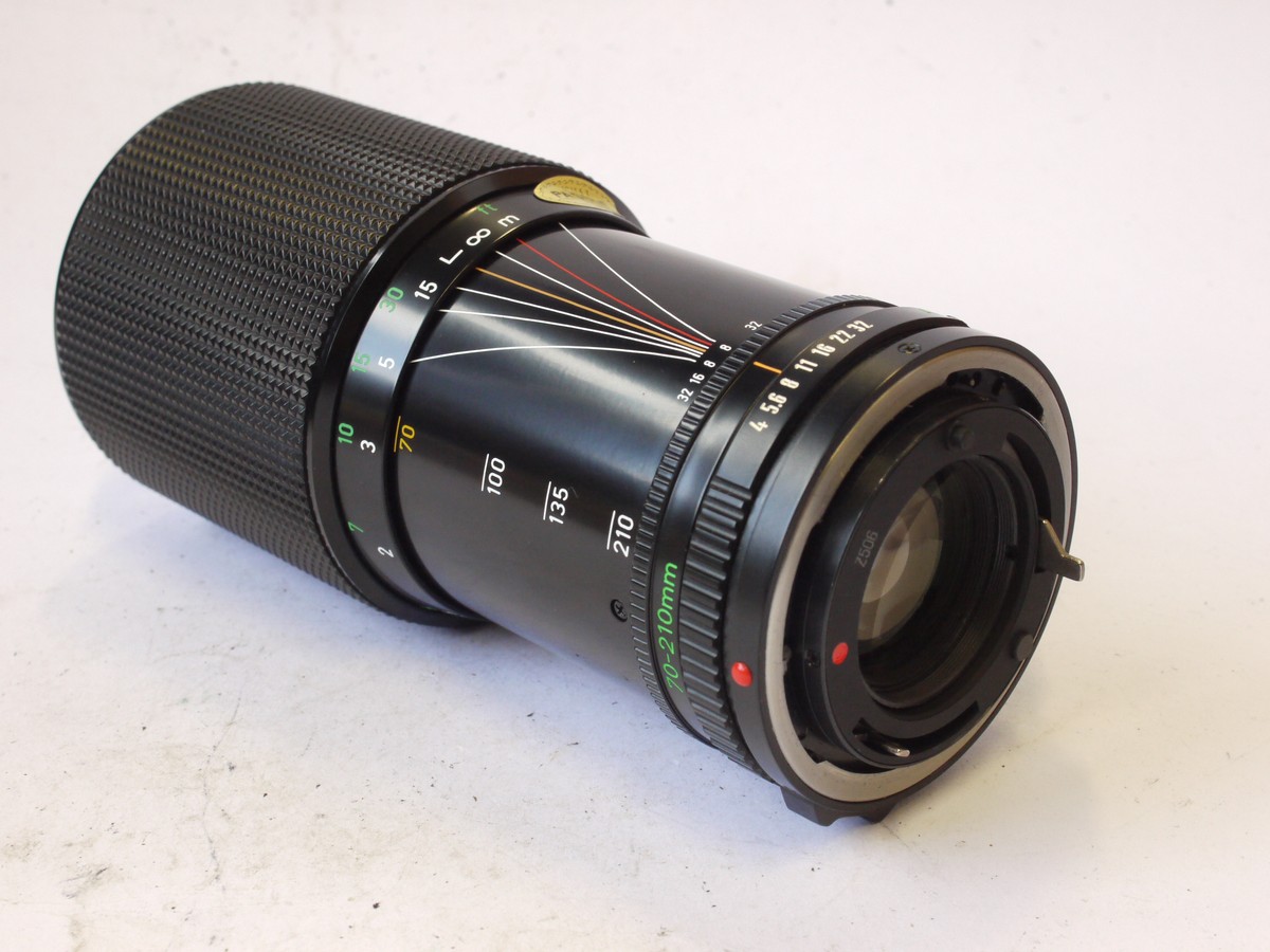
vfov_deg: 24.4
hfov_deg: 32.2
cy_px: 476
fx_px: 2201
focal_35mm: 60
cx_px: 635
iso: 800
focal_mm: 30
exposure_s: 1/40
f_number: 10
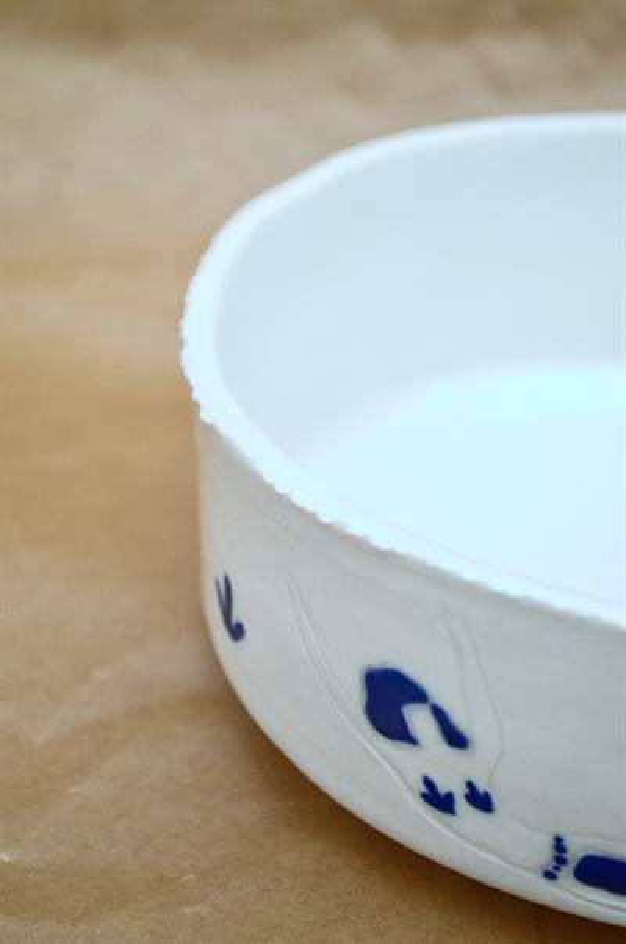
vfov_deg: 24.7
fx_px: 2159
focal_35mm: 82
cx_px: 313
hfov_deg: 16.5
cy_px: 472
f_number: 5.6
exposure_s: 1/640
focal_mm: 55
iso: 800
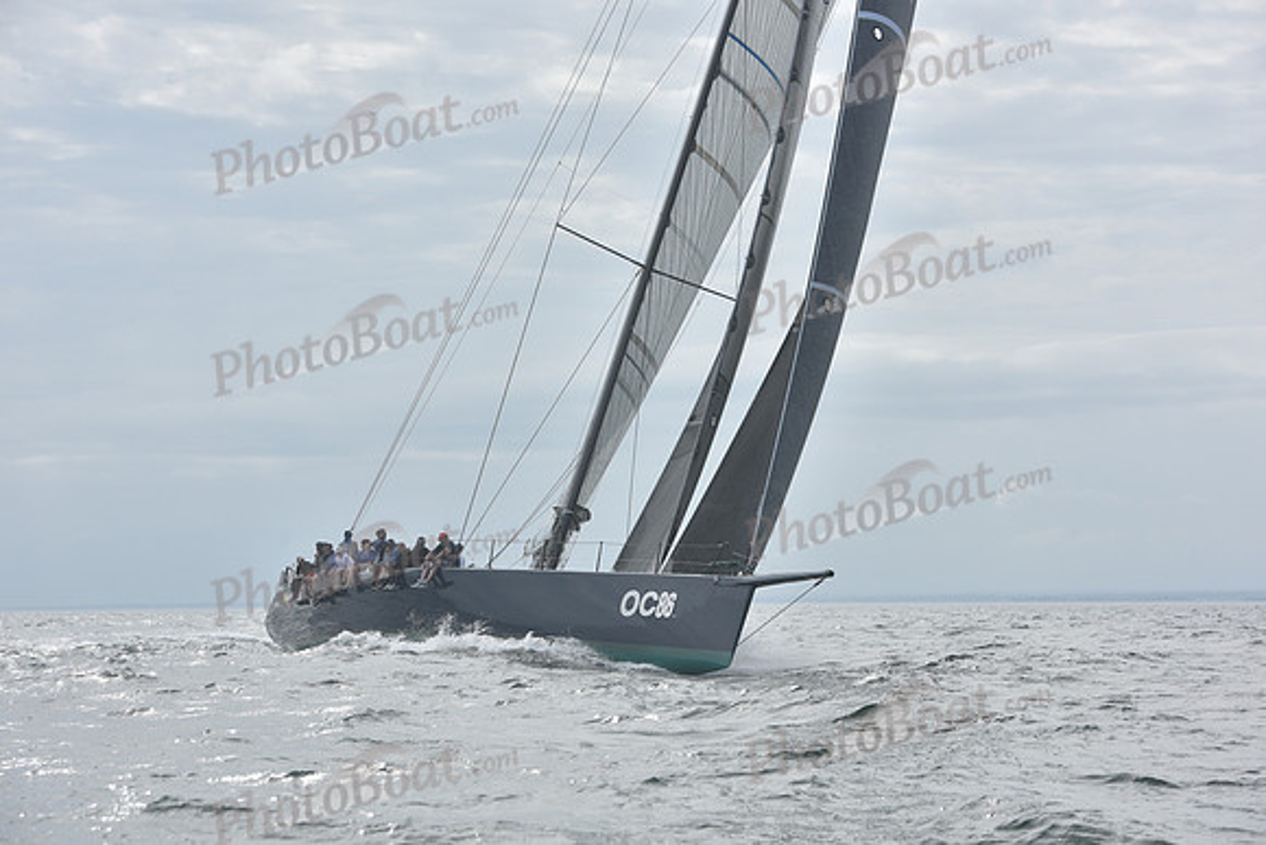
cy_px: 422
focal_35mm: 100
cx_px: 633
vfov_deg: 13.7
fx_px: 3517
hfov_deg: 20.4
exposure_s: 1/1250
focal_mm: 100
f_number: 7.1
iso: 200
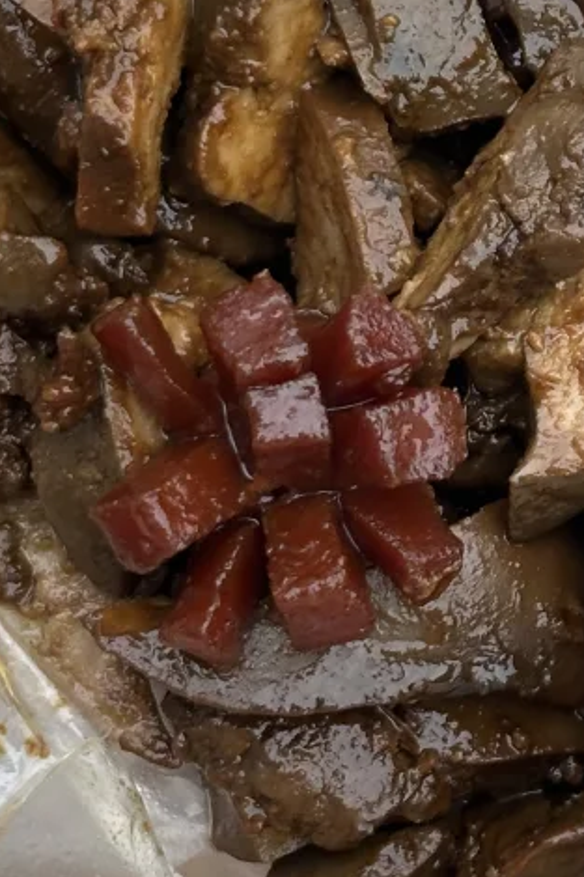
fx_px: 3725
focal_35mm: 153
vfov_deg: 13.4
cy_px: 222
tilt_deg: -55.5
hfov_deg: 8.9
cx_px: 672
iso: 64
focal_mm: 6.86
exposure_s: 1/121
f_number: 1.78
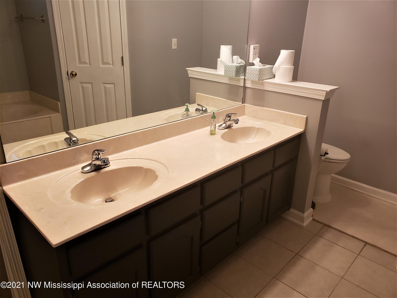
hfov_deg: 67.3
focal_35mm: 26
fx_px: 298
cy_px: 149
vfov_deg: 53.1
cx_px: 198
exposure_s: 1/40
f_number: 2.4
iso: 250
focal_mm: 4.3
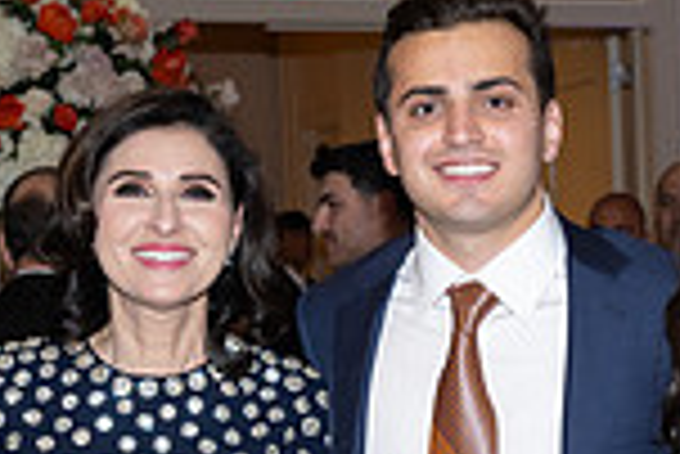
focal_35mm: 142
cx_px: 682
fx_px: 2685
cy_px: 505
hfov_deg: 14.2
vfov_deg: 9.6
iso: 800
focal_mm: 34.5
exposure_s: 1/100
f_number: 5.6
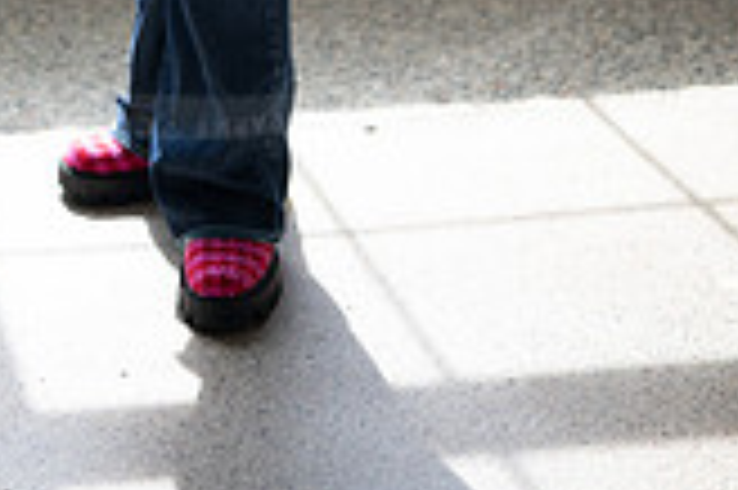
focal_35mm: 96
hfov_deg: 21.0
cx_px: 144
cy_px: -445
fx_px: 1966
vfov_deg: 12.7
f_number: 1.2
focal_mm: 35
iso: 125
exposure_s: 1/640
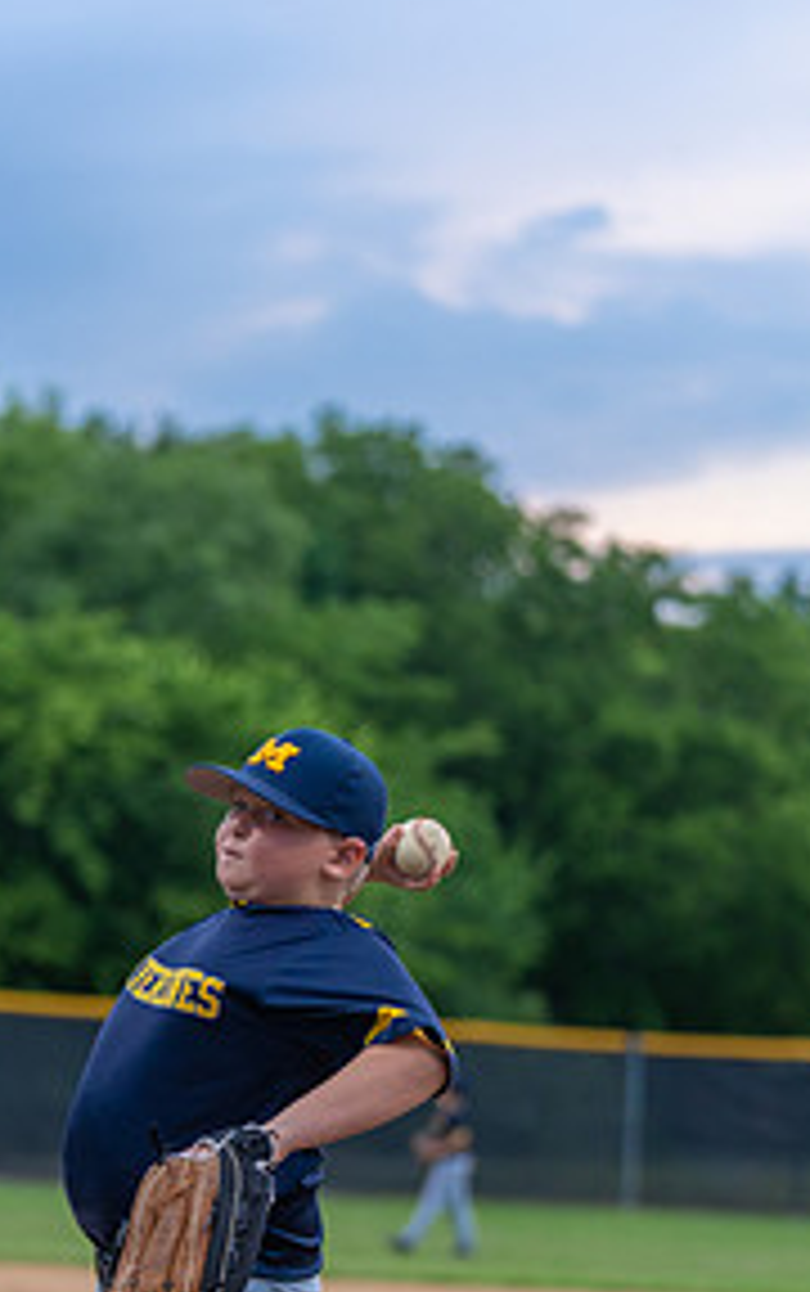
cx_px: 220
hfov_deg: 9.8
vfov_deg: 15.5
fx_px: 4721
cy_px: 941
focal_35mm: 134
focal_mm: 84
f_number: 2.8
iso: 1250
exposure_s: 1/1000
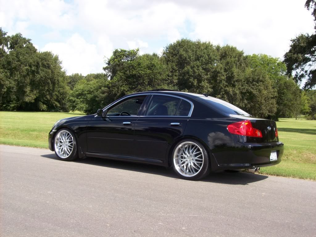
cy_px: 118
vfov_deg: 32.2
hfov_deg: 42.1
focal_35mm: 45
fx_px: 411
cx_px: 158
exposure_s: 1/263
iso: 80
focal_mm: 7.6
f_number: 5.4
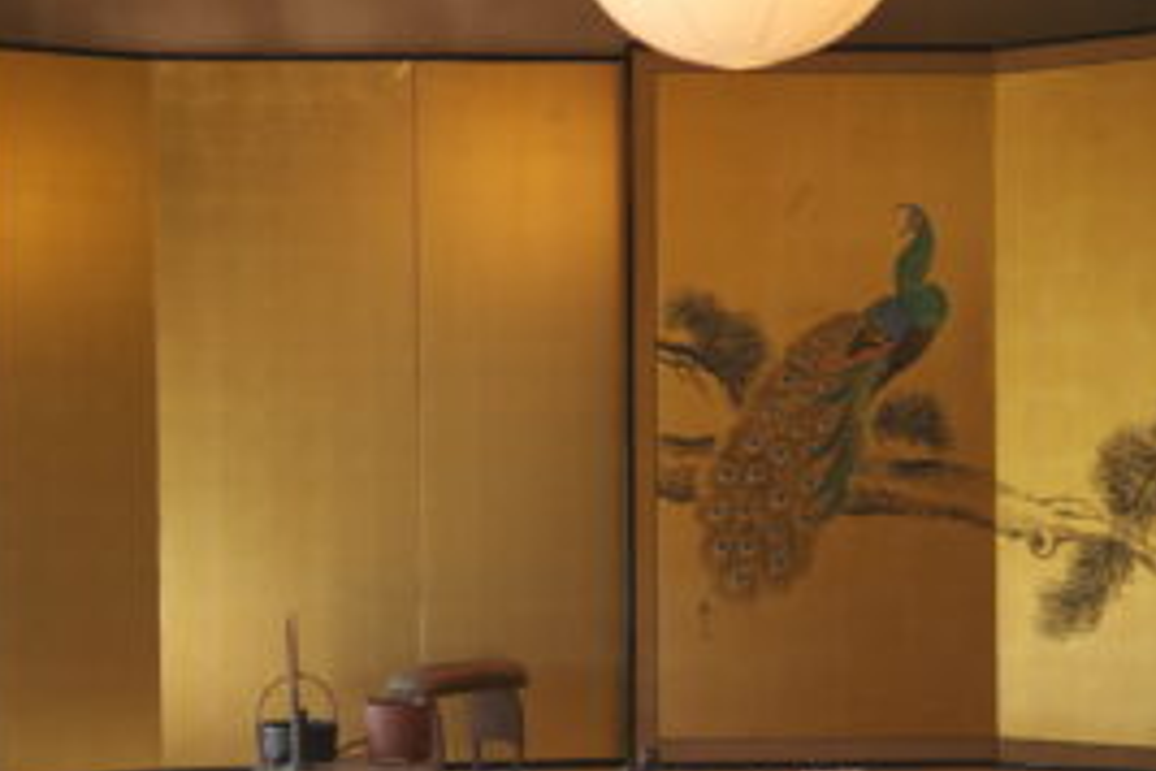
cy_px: 470
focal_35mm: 75
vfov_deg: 18.2
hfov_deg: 27.0
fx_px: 2408
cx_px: 541
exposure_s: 1/250
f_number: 1.4
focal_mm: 33
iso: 250
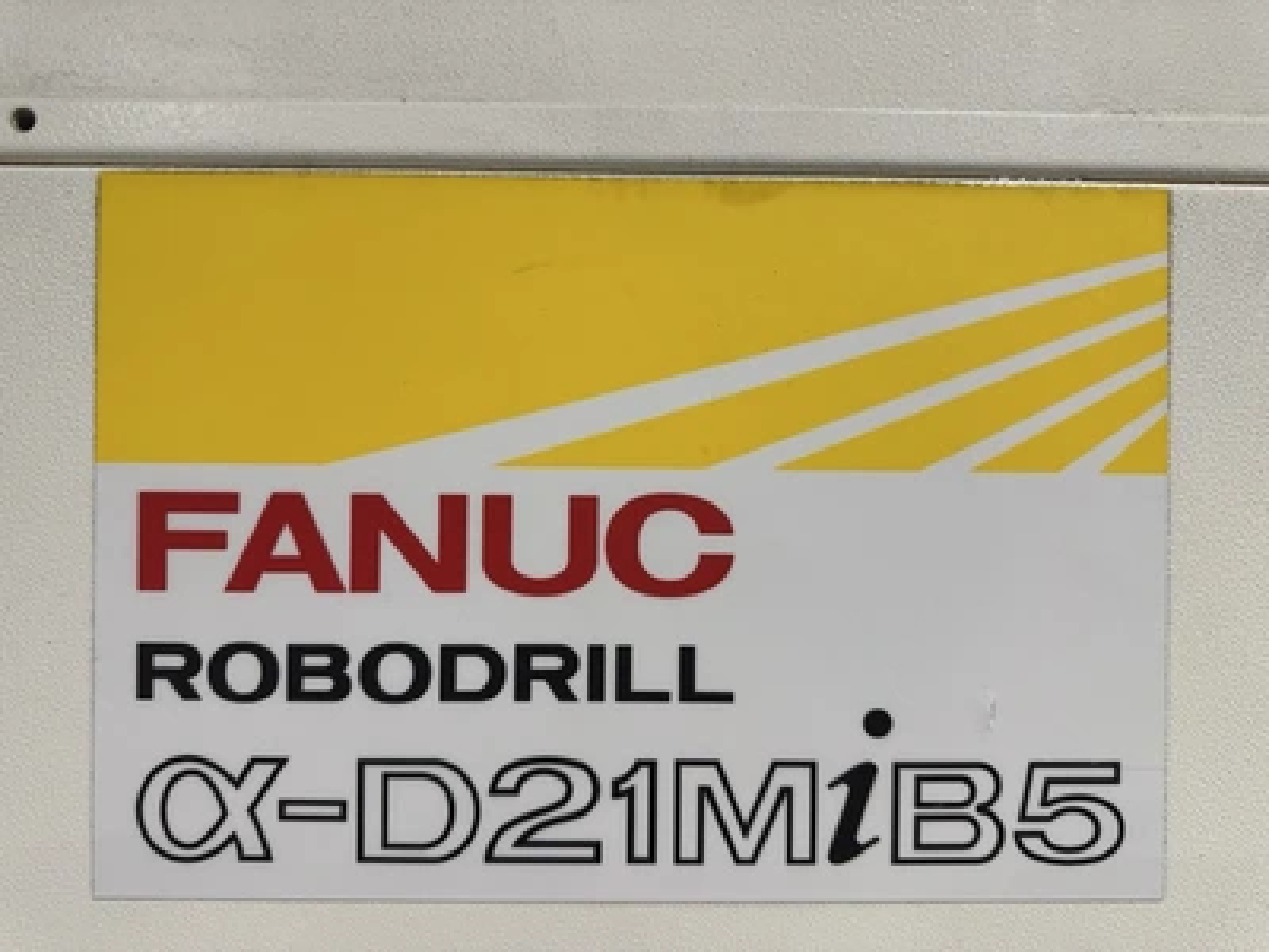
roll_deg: +0.0
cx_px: 634
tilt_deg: +0.0
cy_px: 476
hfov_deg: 71.6
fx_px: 880
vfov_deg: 56.8
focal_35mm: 24
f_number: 1.78
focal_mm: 6.76
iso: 125
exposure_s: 1/120
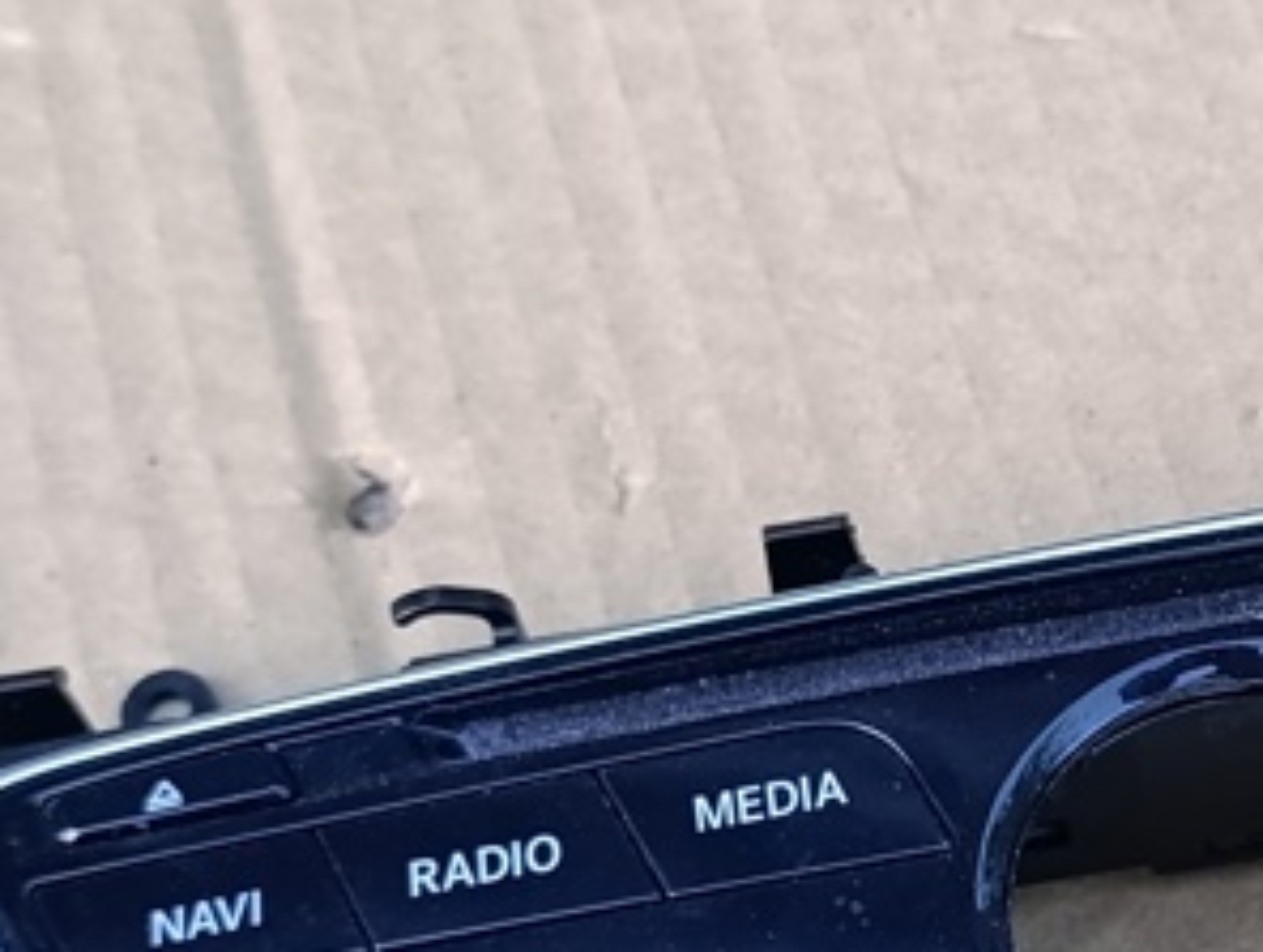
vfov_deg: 14.8
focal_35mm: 99
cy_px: 837
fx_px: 3618
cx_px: 1286
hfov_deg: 19.2
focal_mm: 6.11
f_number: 1.7
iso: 1250
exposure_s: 1/50
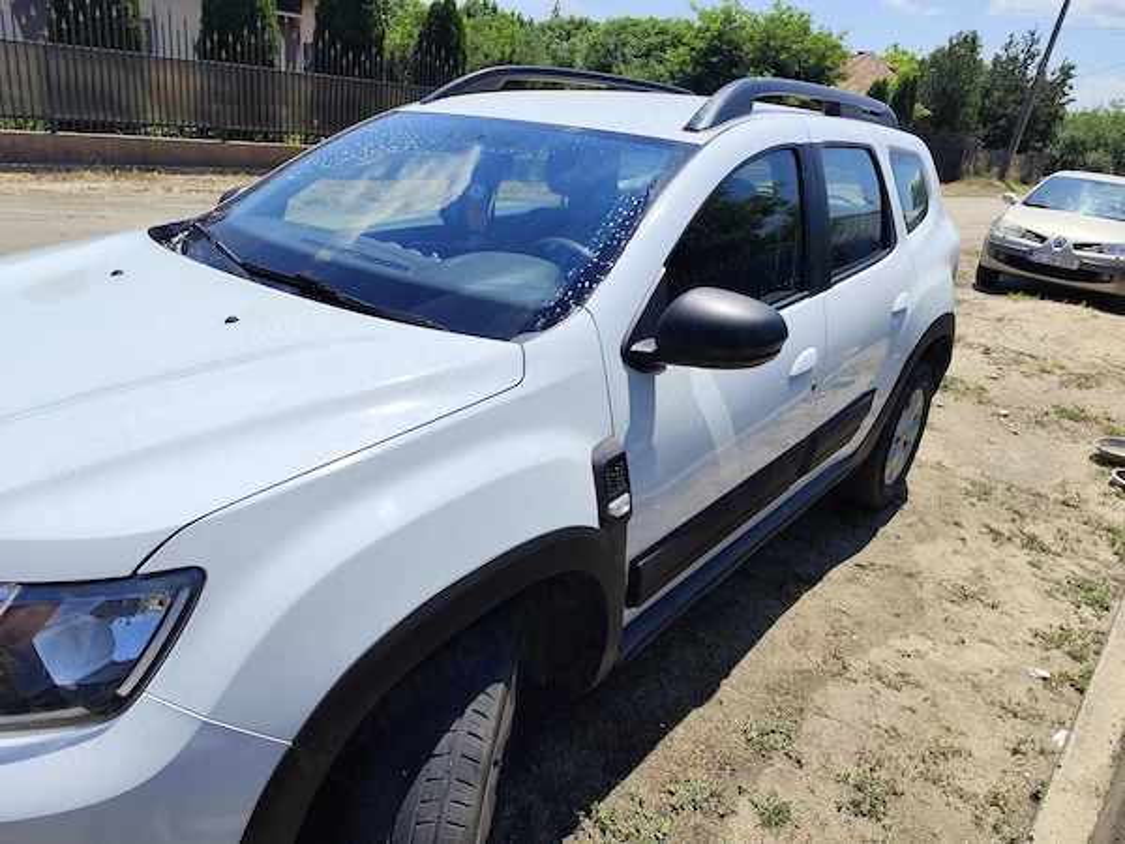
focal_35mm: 23
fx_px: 747
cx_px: 562
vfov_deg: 58.9
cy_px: 422
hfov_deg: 73.9
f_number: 1.65
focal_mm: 6.19
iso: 50
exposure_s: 1/1827
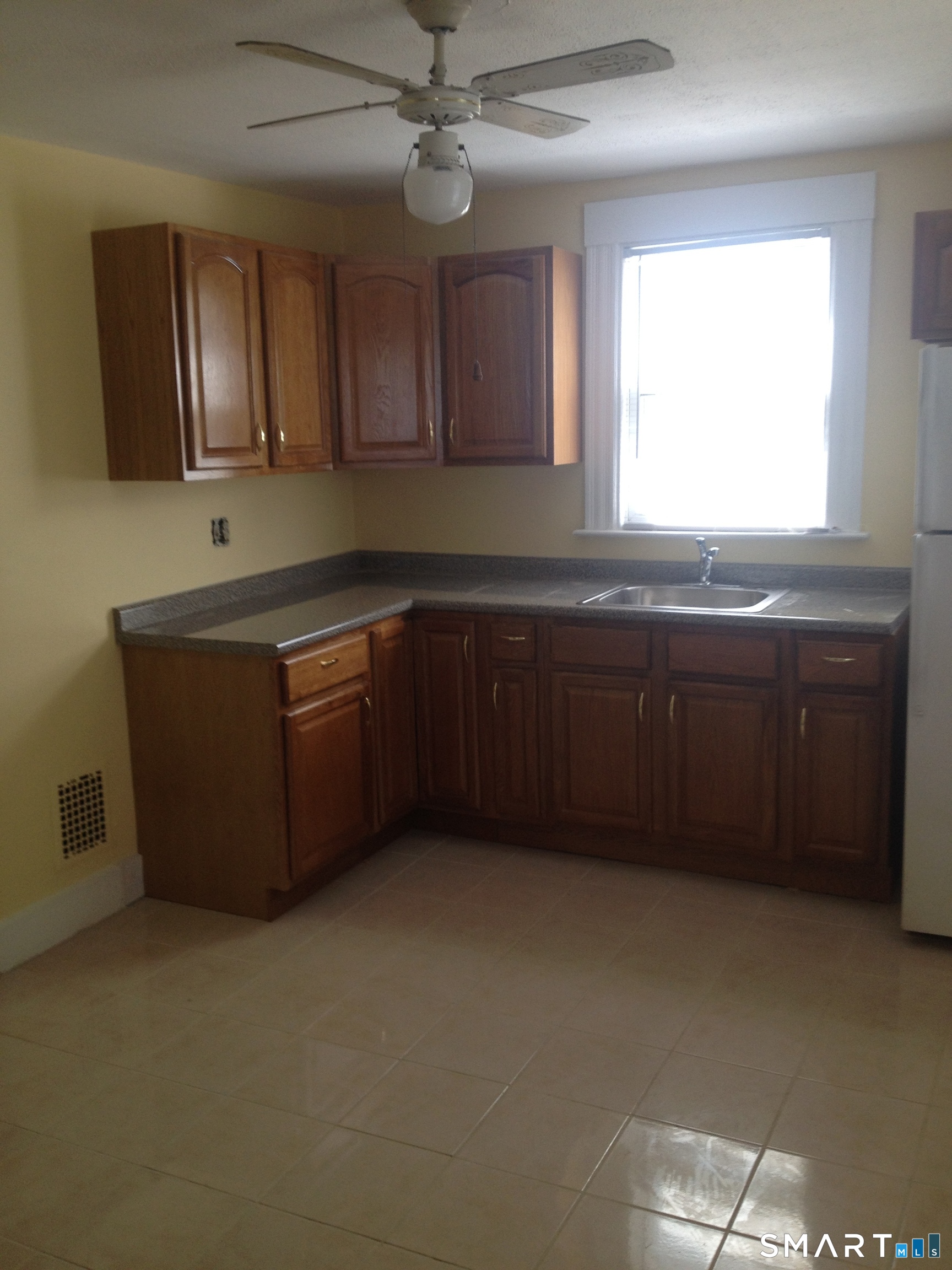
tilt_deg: -8.7
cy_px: 635
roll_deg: +3.0
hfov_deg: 40.7
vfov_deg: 52.6
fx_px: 1283
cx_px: 476
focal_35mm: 35
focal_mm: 4.28
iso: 64
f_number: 2.4
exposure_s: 1/60
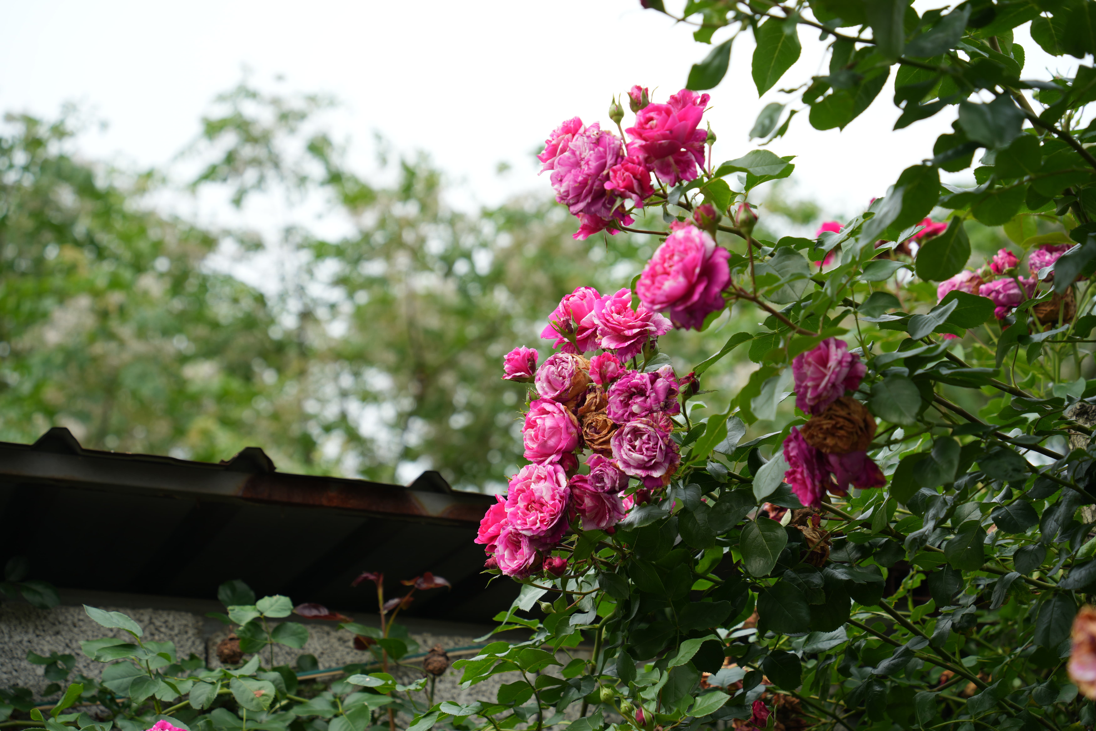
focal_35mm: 87
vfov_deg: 15.7
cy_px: 366
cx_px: 548
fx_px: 2648
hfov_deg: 23.4
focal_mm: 87
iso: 100
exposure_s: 1/160
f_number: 5
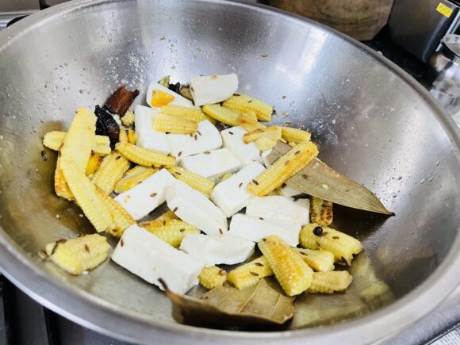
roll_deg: -14.4
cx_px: 230
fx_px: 346
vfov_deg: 53.1
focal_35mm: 26
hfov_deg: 67.3
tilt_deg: -43.9
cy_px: 172
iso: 160
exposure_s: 1/50
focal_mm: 4.2
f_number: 1.6
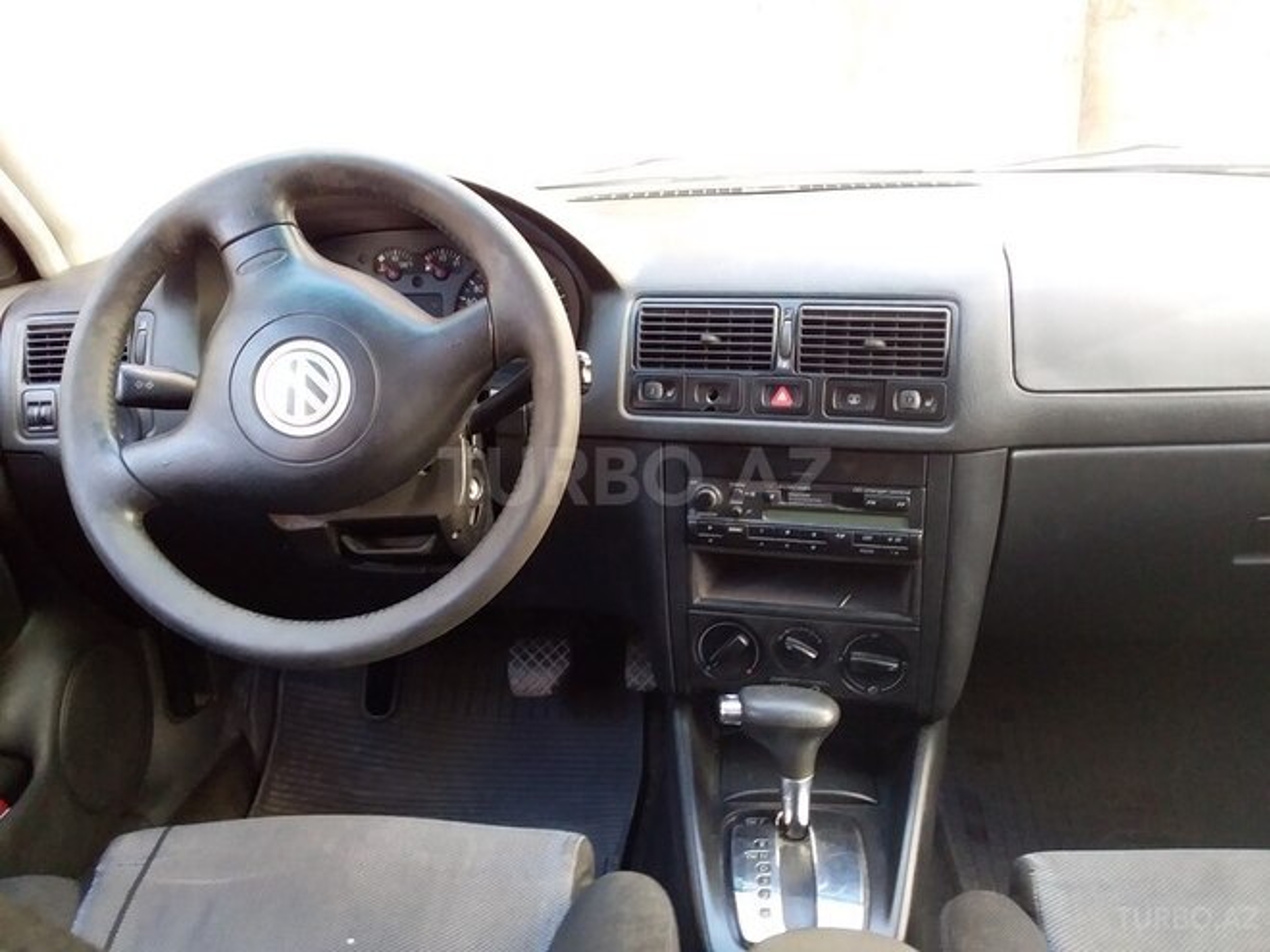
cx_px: 635
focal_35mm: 31
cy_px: 476
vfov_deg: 45.4
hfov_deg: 58.4
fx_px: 1137
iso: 125
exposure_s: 1/50
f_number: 2.2
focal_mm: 3.3
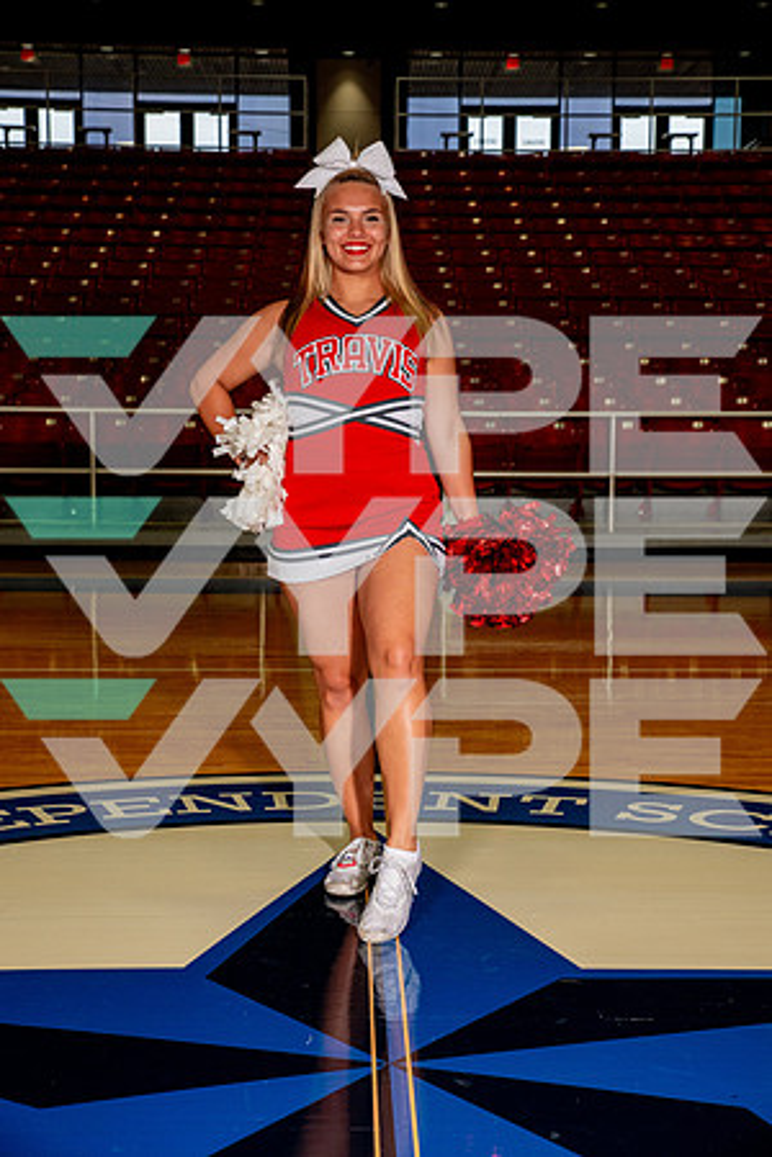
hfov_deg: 22.6
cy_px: 578
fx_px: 1930
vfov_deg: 33.4
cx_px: 386
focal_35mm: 60
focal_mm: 60
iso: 800
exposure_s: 1/320
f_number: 7.1
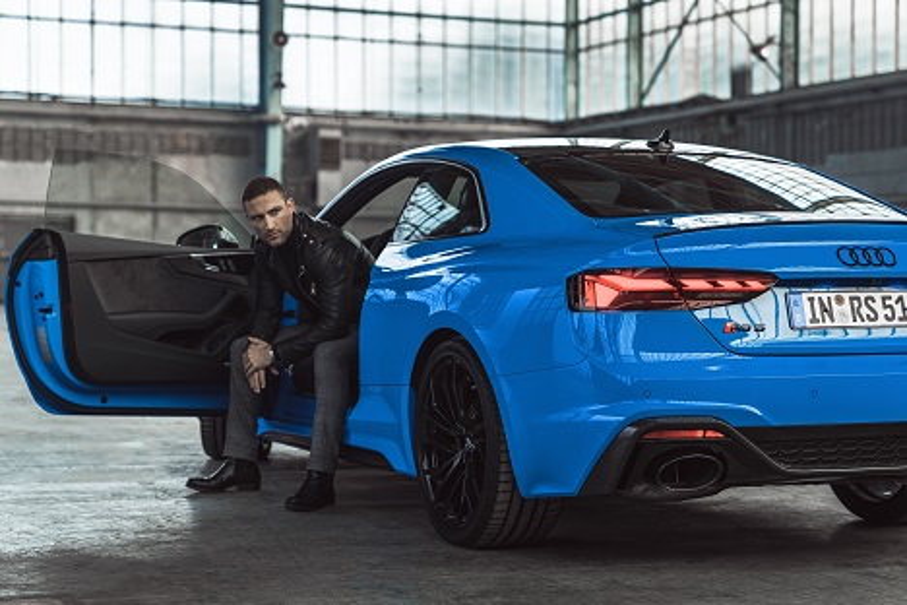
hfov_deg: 28.8
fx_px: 1763
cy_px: 302
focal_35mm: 70
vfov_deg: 19.5
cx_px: 454
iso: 400
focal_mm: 70
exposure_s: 1/160
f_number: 2.8
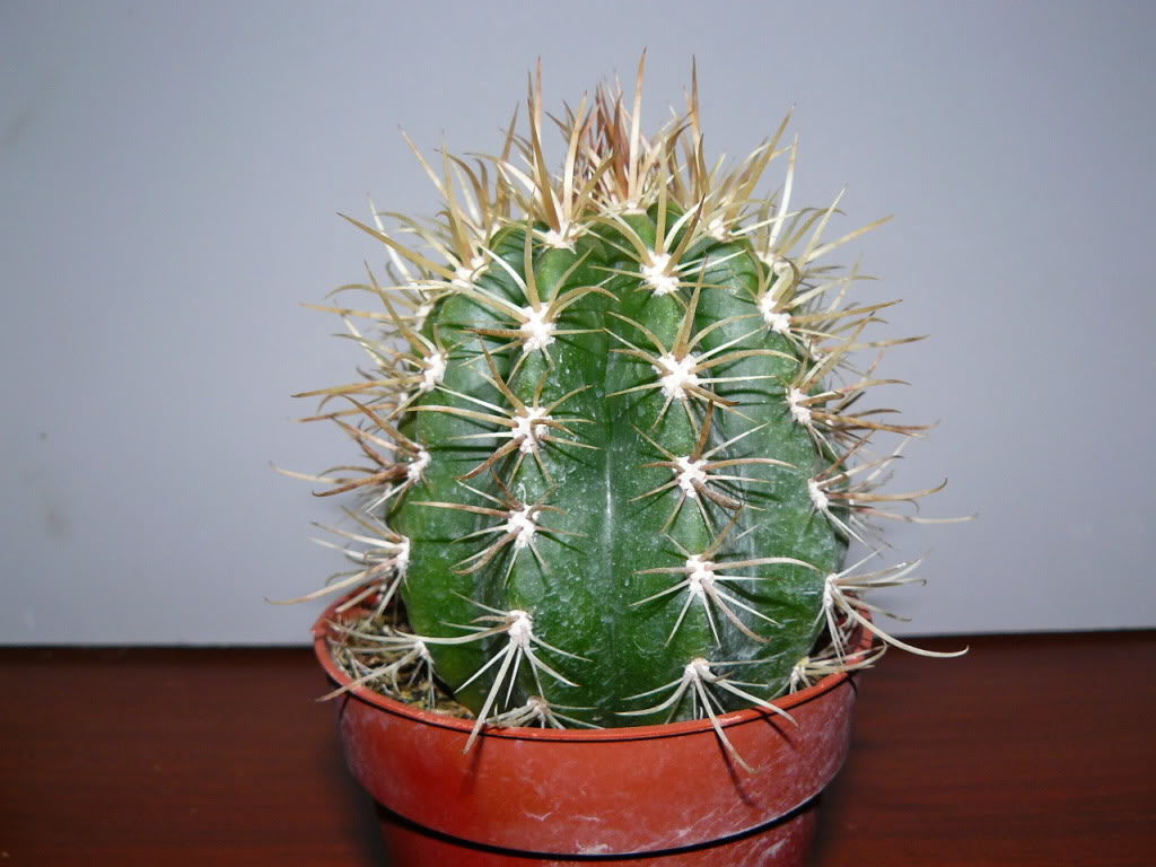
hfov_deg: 51.4
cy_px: 434
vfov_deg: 39.7
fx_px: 1202
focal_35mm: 36
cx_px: 578
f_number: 4
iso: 100
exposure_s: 1/30
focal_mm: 6
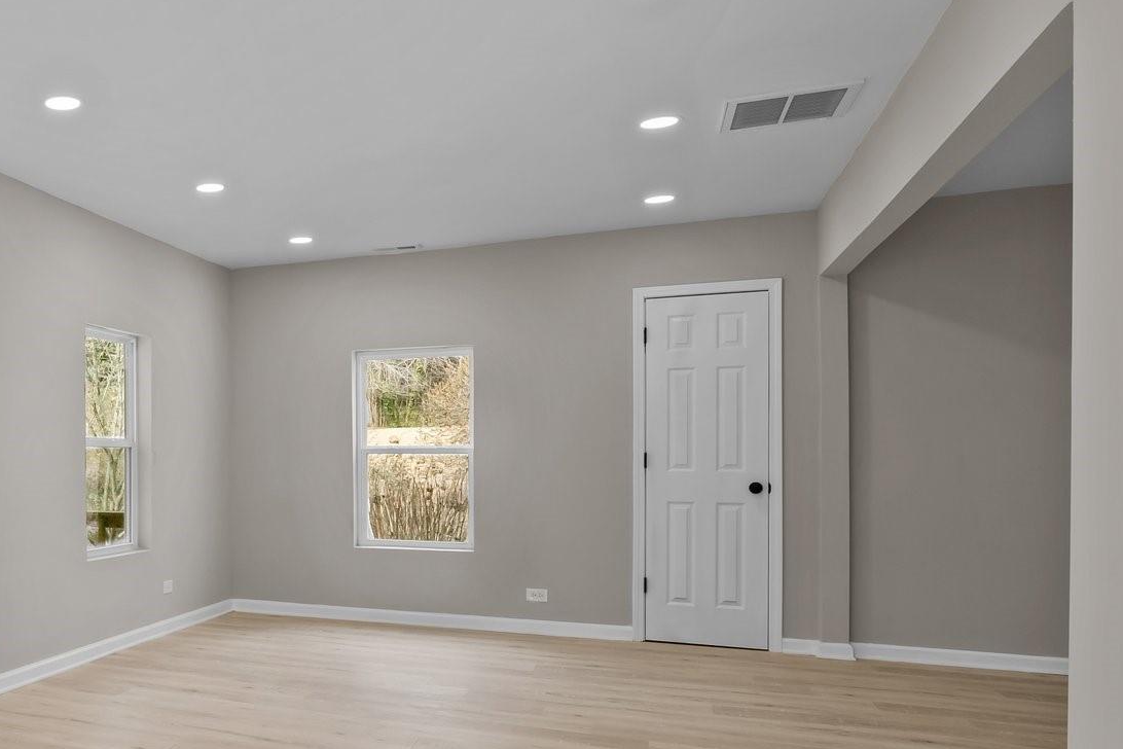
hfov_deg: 52.8
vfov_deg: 43.3
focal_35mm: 30
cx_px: 73
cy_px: 466
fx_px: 936
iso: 320
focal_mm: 16
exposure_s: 1/20
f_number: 8
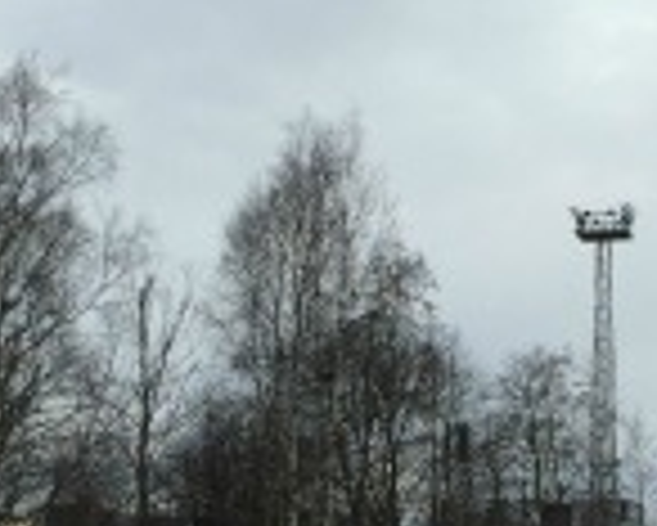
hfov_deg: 16.5
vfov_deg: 13.0
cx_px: 472
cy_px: 593
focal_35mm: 116
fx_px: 2257
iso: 32
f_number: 2.2
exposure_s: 1/1163
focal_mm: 4.15
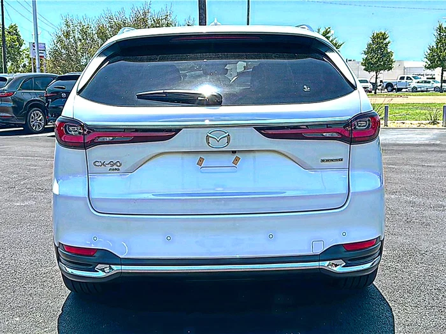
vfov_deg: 36.8
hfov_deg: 47.9
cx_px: 223
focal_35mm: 39
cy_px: 167
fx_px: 502
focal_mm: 6.86
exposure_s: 1/2817
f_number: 1.78
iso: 80
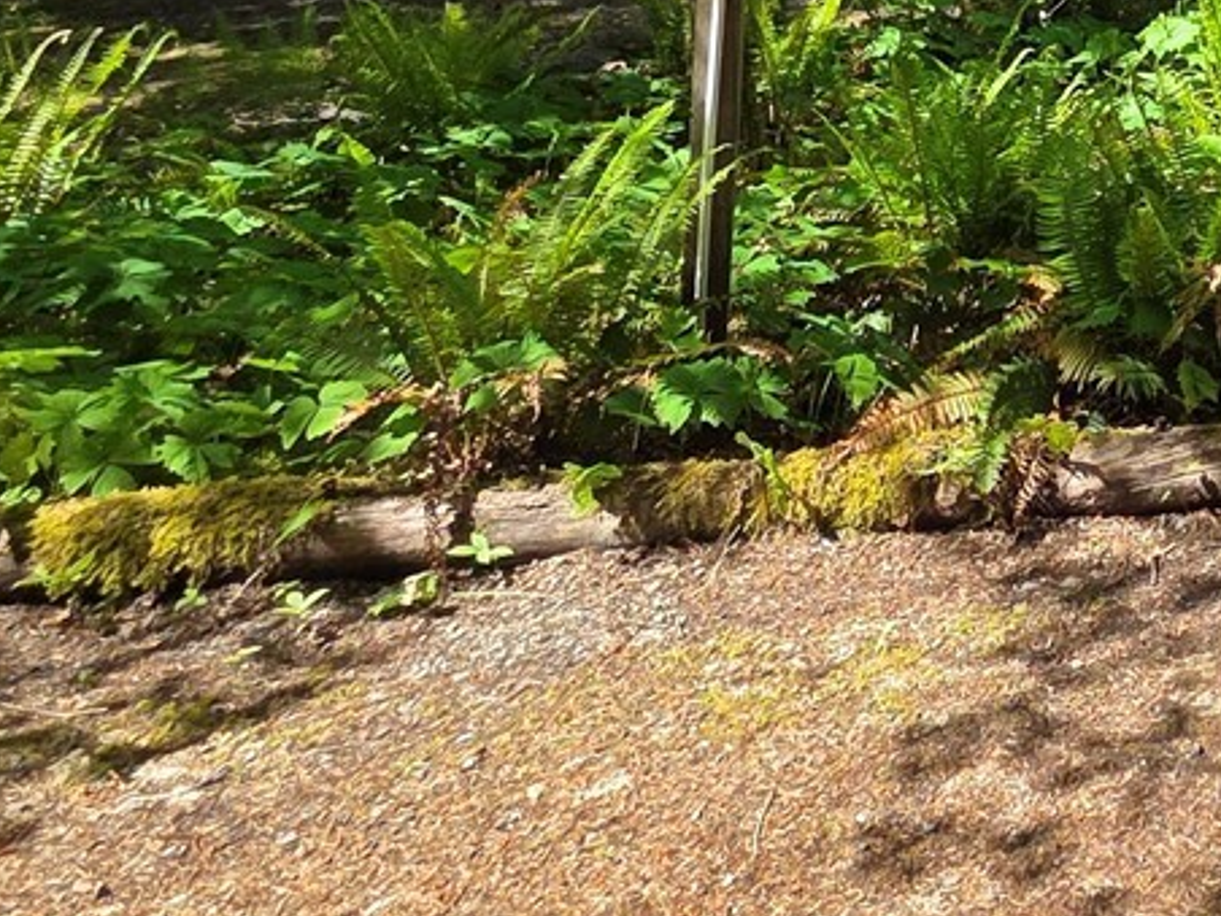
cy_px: -549
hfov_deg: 31.5
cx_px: 1599
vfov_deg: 23.4
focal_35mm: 46
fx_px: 1623
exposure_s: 1/594
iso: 50
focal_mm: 2.2
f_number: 2.2
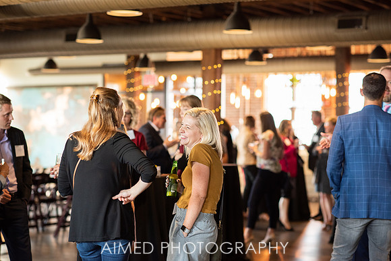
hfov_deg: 23.2
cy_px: 131
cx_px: 199
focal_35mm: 88
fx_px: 952
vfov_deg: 15.6
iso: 1250
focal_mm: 85
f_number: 2.5
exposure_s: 1/160
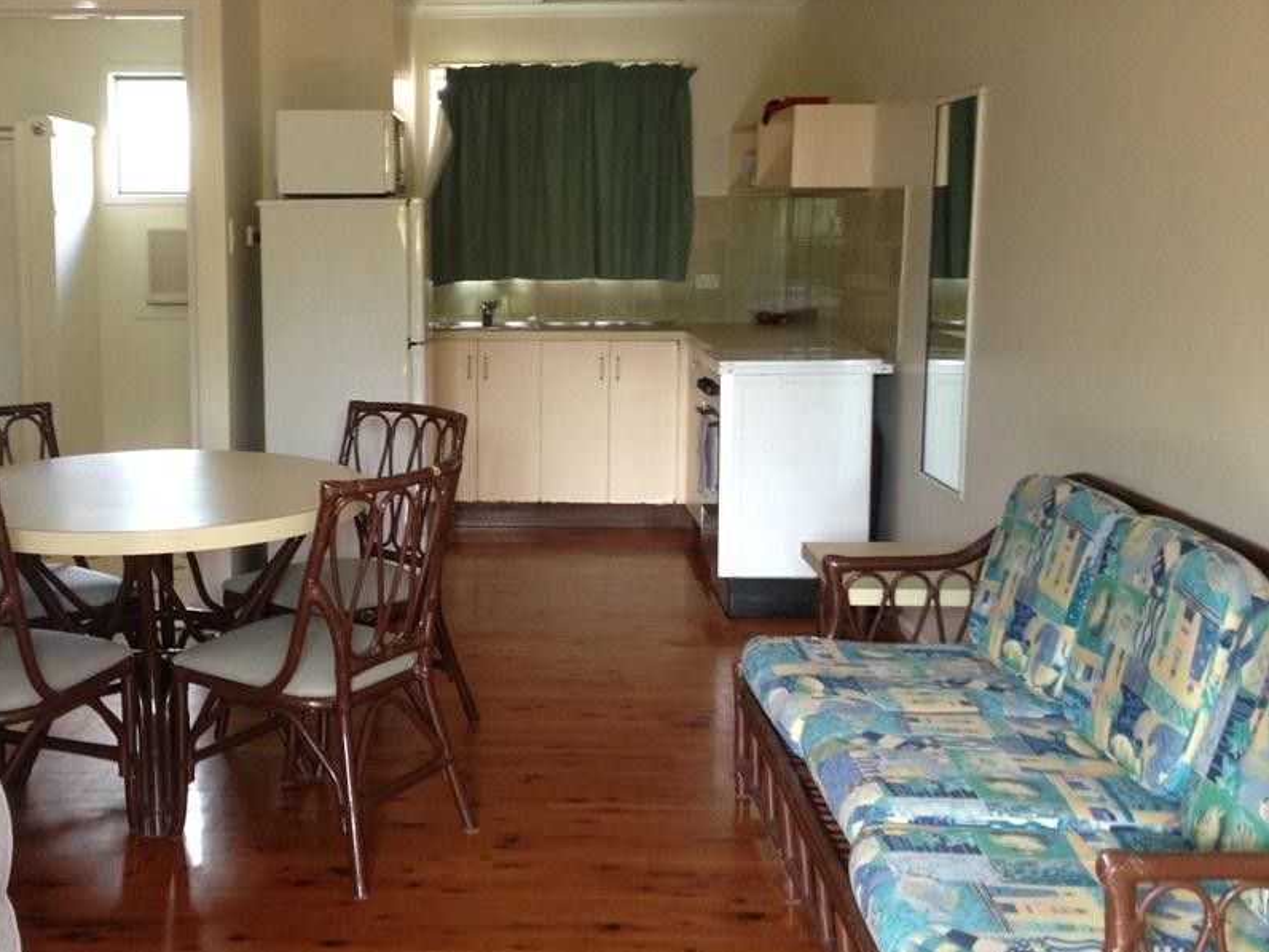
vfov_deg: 32.2
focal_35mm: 45
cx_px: 454
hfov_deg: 41.7
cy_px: 427
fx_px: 1650
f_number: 2.4
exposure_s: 1/20
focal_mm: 4.28
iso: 125
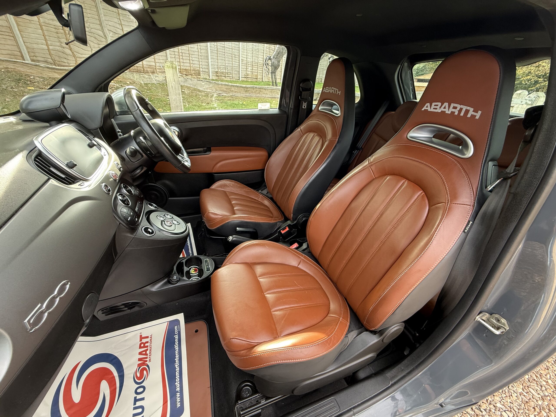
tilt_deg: -29.2
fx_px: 225
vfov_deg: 85.7
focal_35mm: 14
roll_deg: -3.8
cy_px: 208
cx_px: 278
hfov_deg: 102.1
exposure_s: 1/99
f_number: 2.2
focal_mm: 2.22
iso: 160
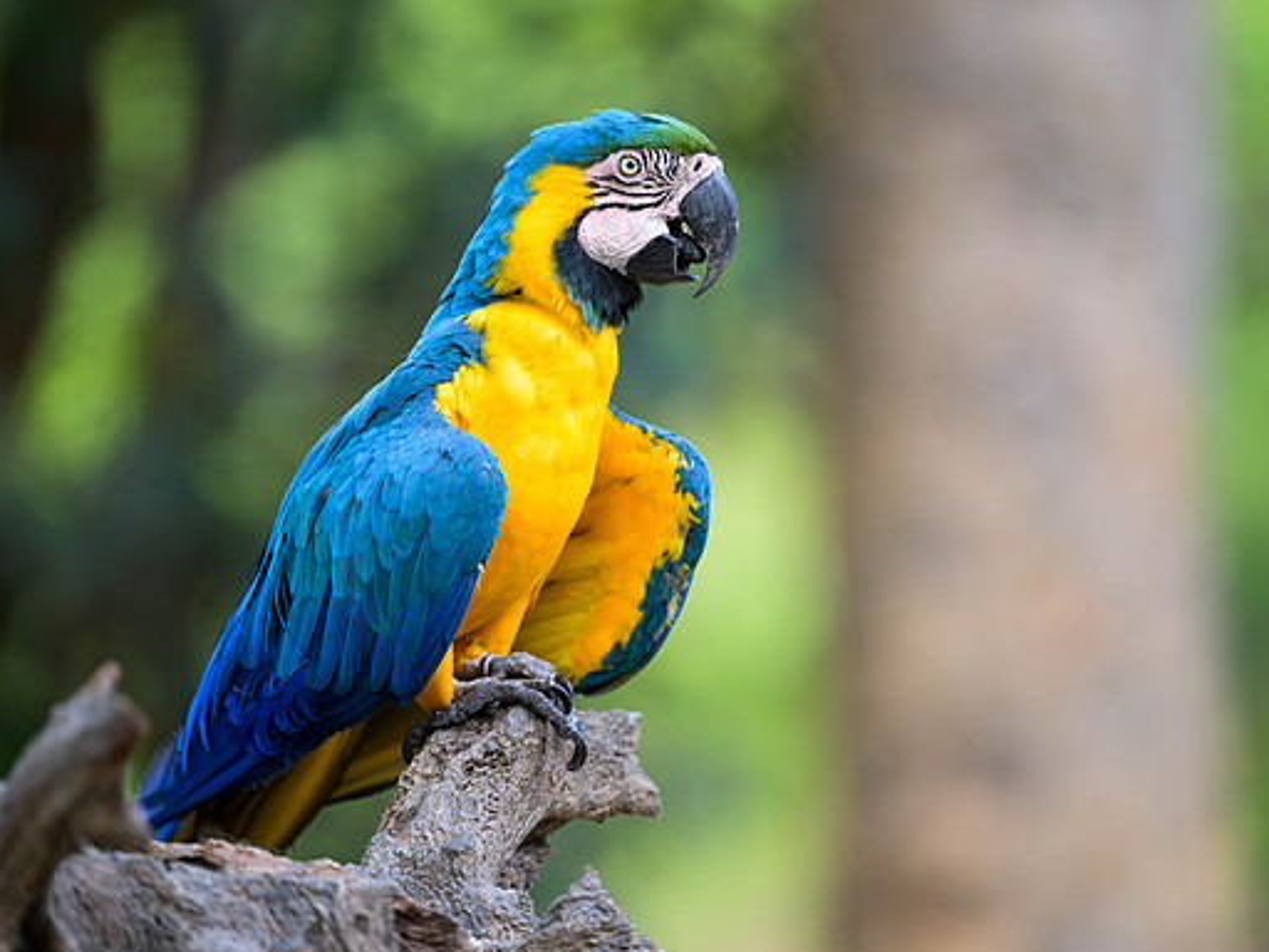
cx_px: 607
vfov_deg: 3.2
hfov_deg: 4.3
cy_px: 509
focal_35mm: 464
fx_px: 17010
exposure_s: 1/250
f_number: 2.8
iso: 100
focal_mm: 400
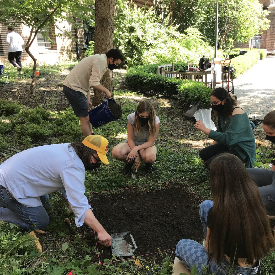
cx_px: 177
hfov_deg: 47.9
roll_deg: +1.4
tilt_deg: -15.8
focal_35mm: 34
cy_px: 135
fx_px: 306
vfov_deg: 48.4
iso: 20
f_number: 1.8
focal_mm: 3.99
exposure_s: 1/124
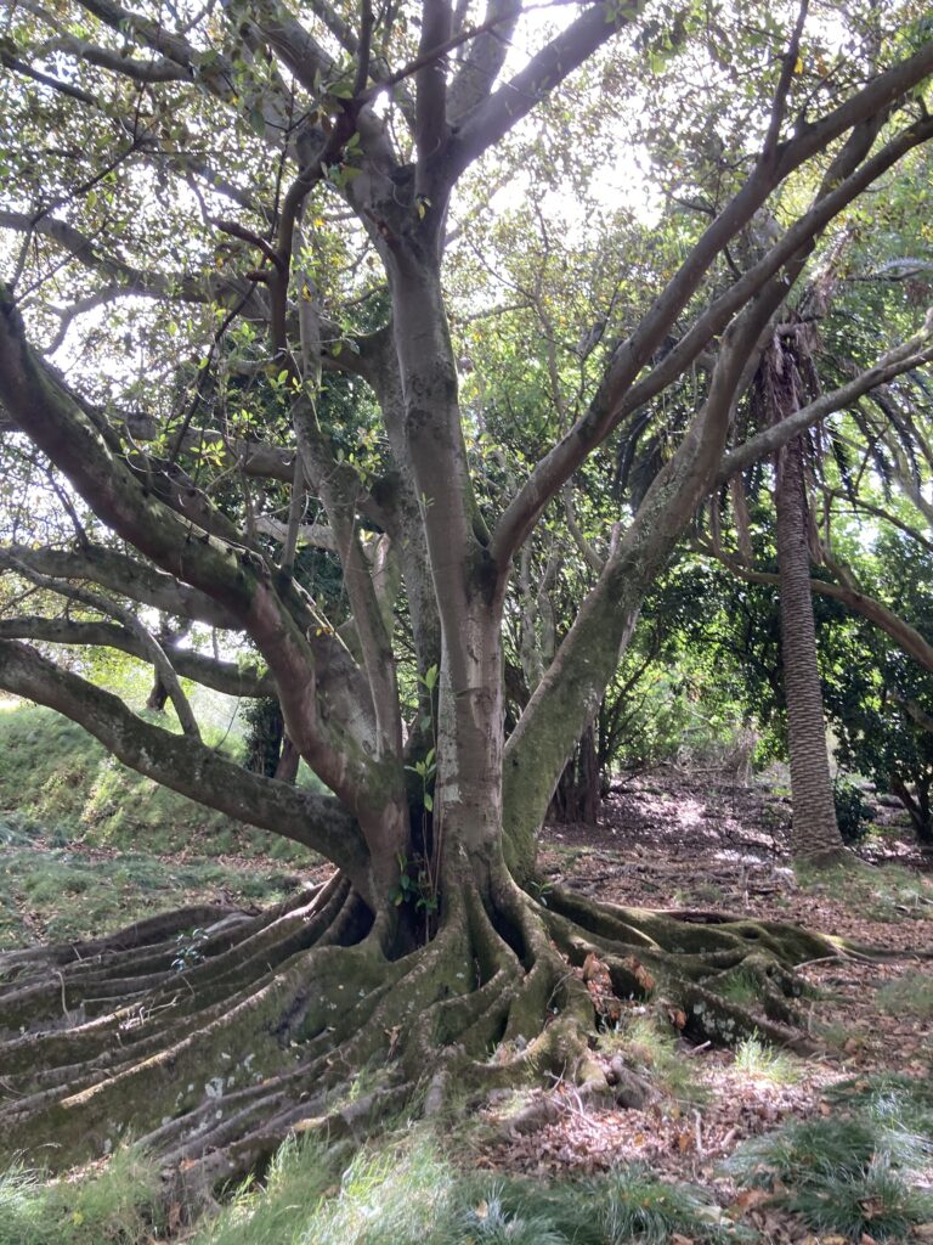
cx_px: 466
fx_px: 1006
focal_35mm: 28
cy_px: 622
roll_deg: -1.2
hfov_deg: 49.7
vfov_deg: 63.4
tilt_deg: +20.0
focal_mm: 3.99
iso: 64
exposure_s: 1/120
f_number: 1.8
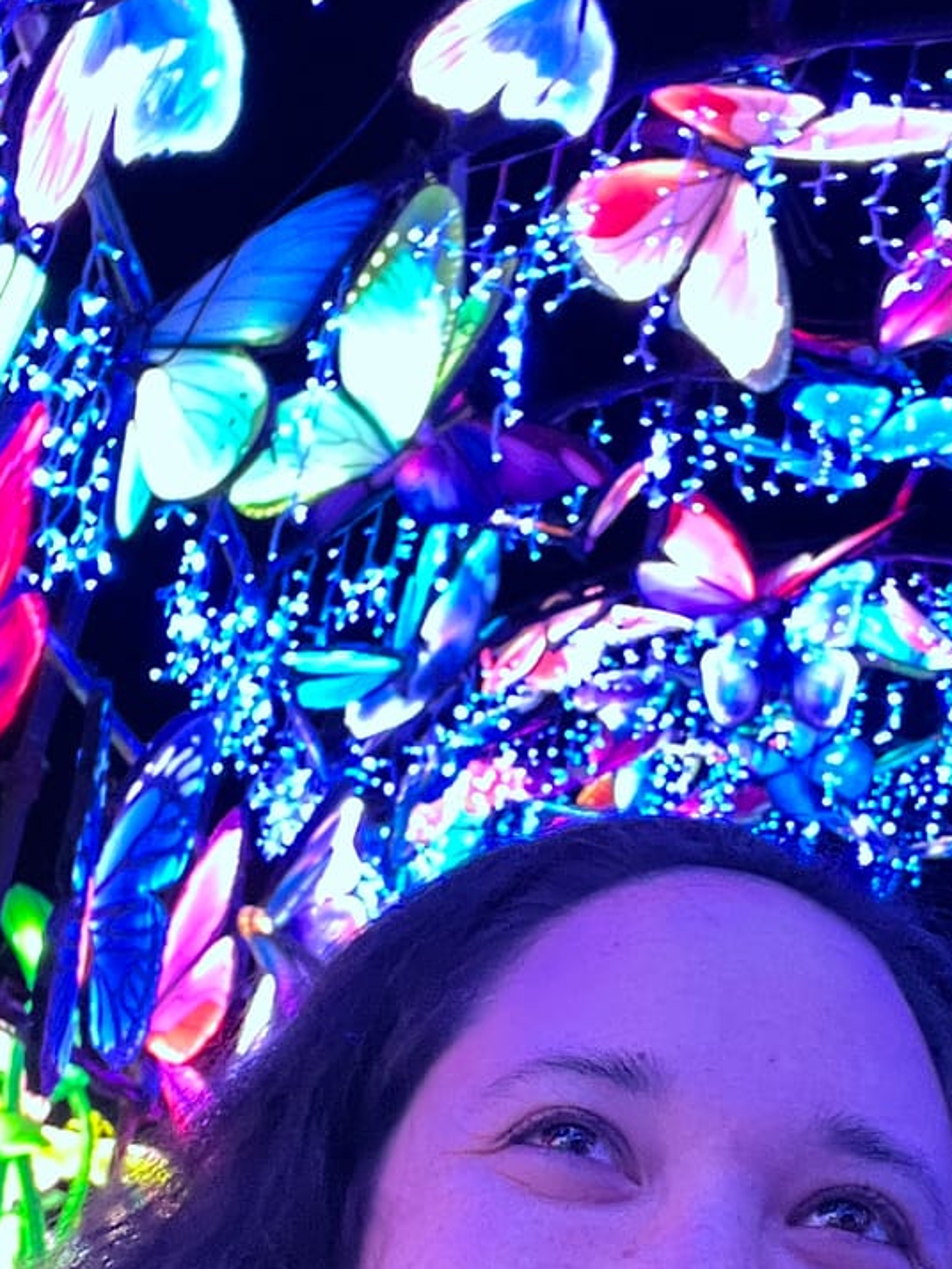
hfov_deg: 23.1
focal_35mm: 63
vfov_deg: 30.4
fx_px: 2309
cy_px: 871
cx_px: 670
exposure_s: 1/24
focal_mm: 2.71
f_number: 2.2
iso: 640
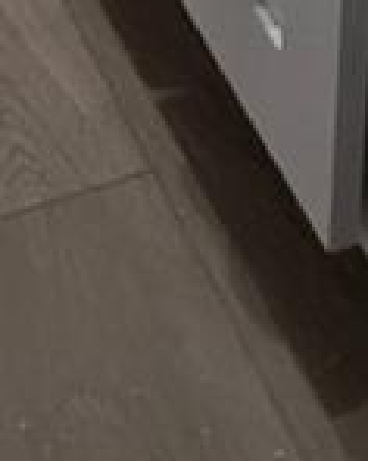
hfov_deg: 7.2
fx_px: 2919
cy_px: -1371
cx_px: 356
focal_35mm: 214
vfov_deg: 7.0
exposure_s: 1/40
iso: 59
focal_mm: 4.38
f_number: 1.73
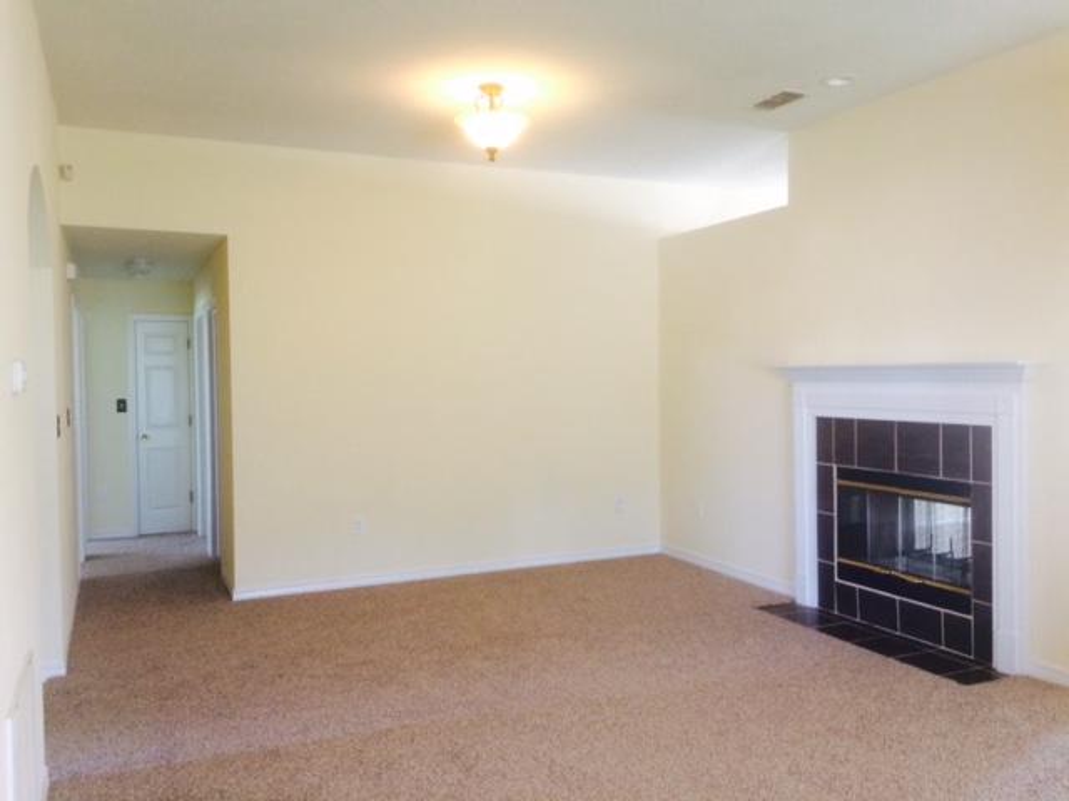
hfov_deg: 61.7
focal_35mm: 29
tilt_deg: -2.8
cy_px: 400
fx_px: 896
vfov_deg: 48.2
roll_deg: +0.6
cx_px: 534
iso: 100
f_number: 2.2
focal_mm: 4.15
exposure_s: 1/30
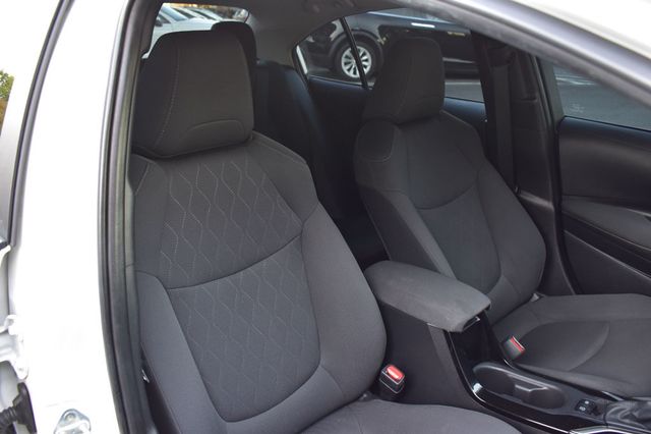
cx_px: 326
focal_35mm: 30
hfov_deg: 62.0
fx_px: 542
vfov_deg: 43.6
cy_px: 217
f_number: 6.3
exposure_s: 1/15
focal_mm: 20
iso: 560
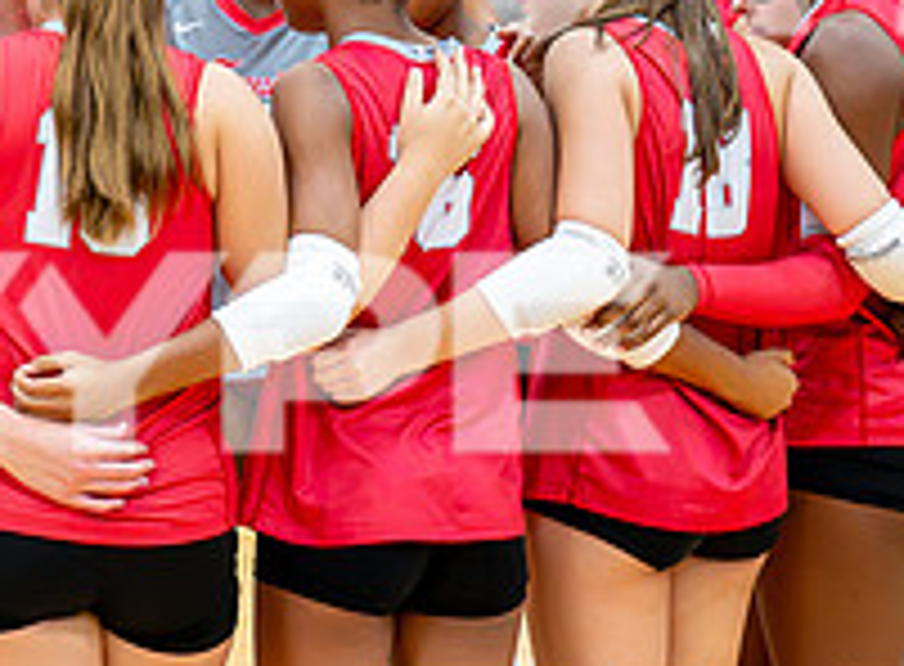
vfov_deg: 5.6
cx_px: 216
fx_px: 6772
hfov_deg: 7.6
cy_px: 379
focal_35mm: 261
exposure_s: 1/800
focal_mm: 74
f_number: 2.8
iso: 5000
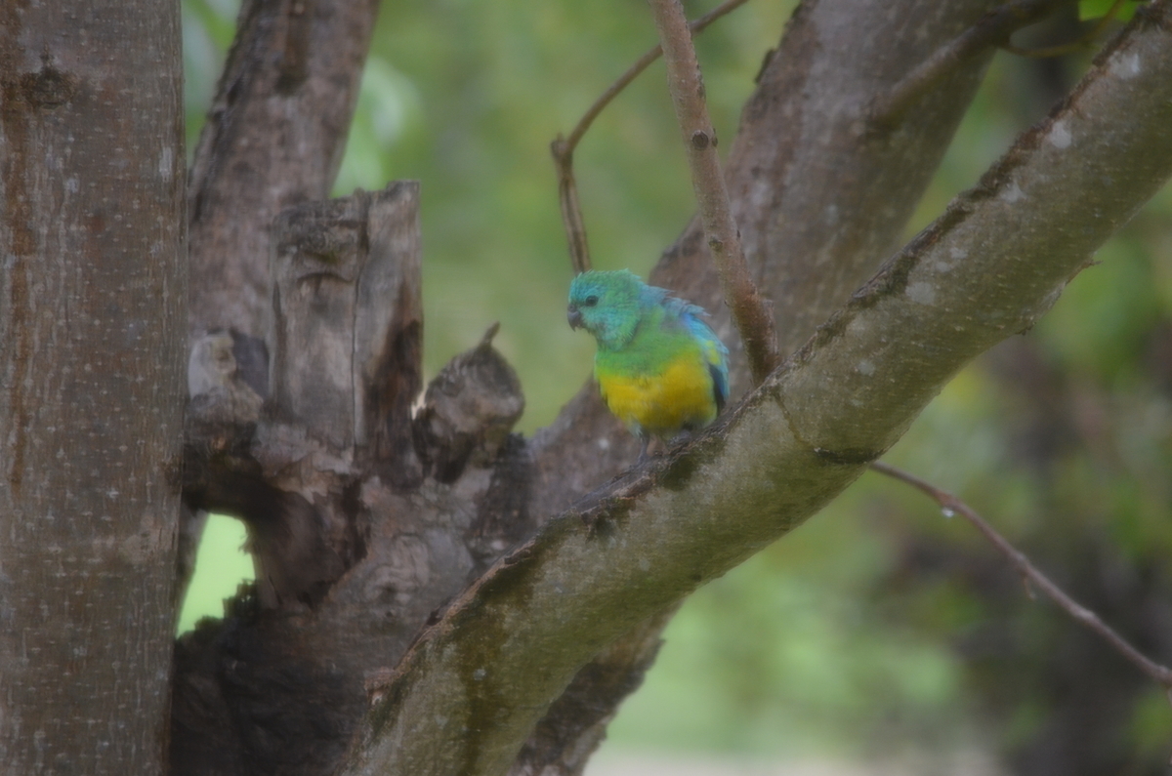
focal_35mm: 450
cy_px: 388
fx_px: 14621
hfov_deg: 4.6
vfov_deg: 3.0
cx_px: 586
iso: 800
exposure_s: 1/250
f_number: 5.6
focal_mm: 300
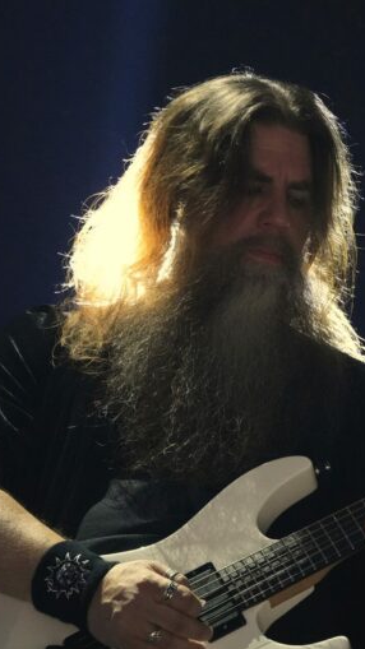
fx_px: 3754
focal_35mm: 218
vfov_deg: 9.9
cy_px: 325
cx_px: 331
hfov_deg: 5.6
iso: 6400
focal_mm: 92
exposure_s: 1/100
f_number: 5.6
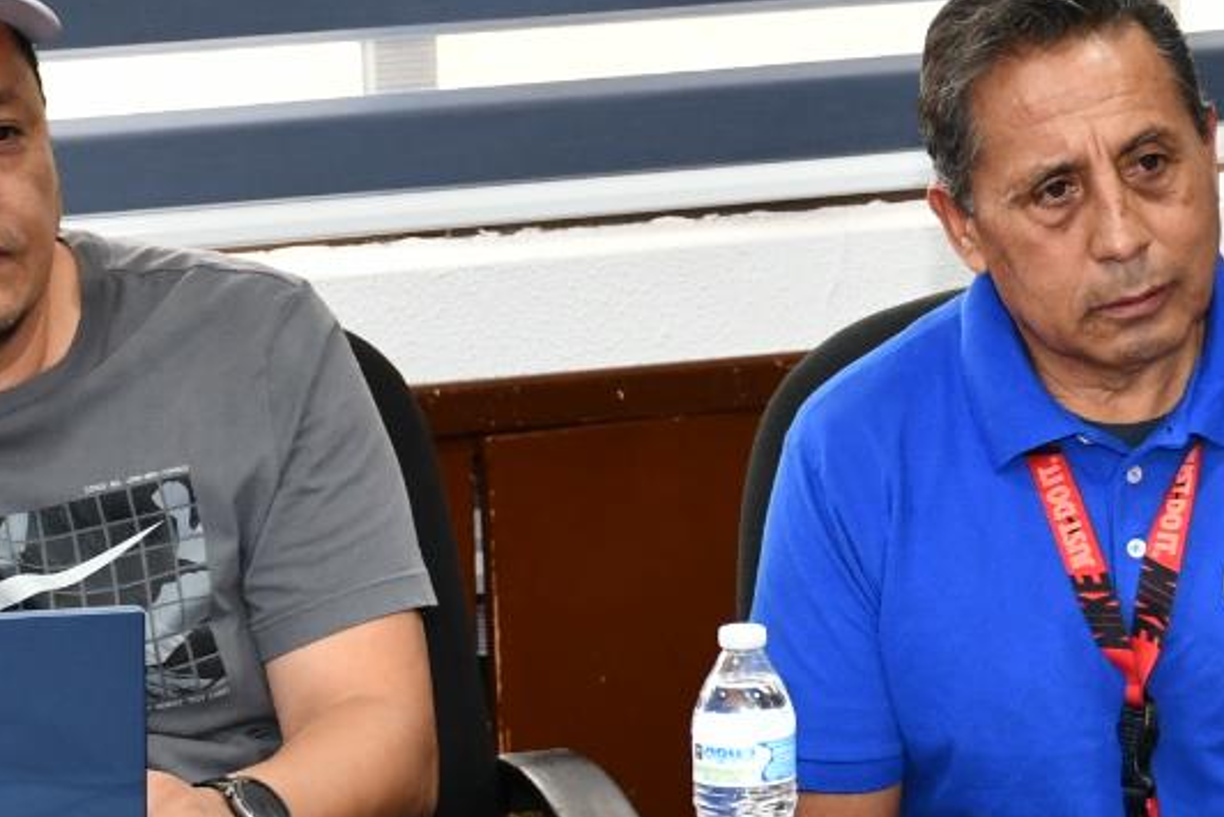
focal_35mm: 204
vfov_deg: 6.7
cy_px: 384
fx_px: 6937
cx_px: 1070
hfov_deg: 10.0
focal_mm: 45
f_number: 4.5
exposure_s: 1/60
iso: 1100
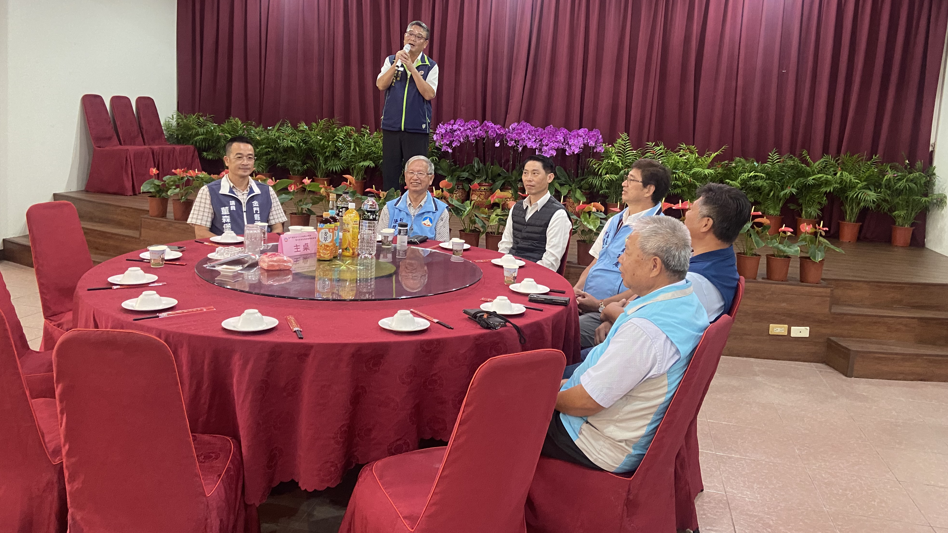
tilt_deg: -7.0
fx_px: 729
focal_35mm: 29
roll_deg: -4.1
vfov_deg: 39.9
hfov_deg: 66.1
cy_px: 197
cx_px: 474
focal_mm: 4.25
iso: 400
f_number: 1.8
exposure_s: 1/40
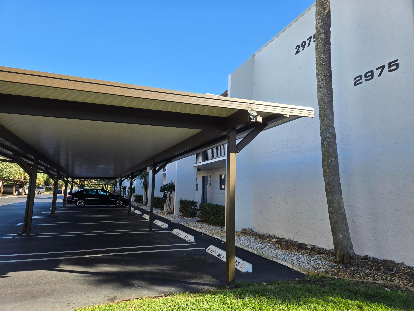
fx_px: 275
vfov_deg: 58.9
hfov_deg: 73.9
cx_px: 207
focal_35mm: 23
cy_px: 156
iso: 25
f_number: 1.8
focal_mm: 5.4
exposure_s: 1/559
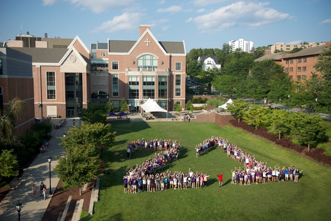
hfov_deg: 53.1
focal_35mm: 36
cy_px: 110
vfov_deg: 36.8
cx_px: 166
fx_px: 331
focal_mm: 36
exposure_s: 1/1250
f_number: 3.2
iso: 100
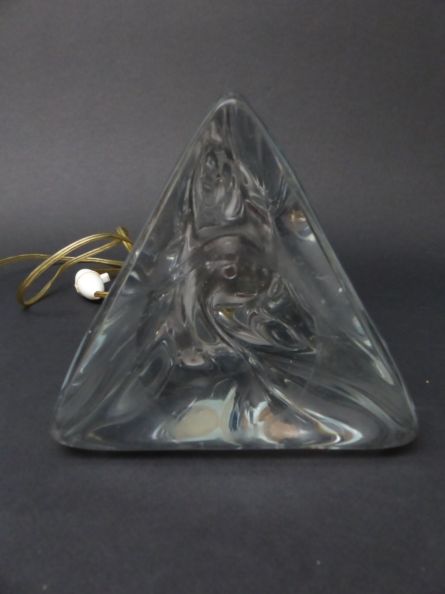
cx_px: 222
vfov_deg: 69.4
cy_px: 297
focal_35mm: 25
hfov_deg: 54.9
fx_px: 429
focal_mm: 4.5
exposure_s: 1/25
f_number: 4
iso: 640
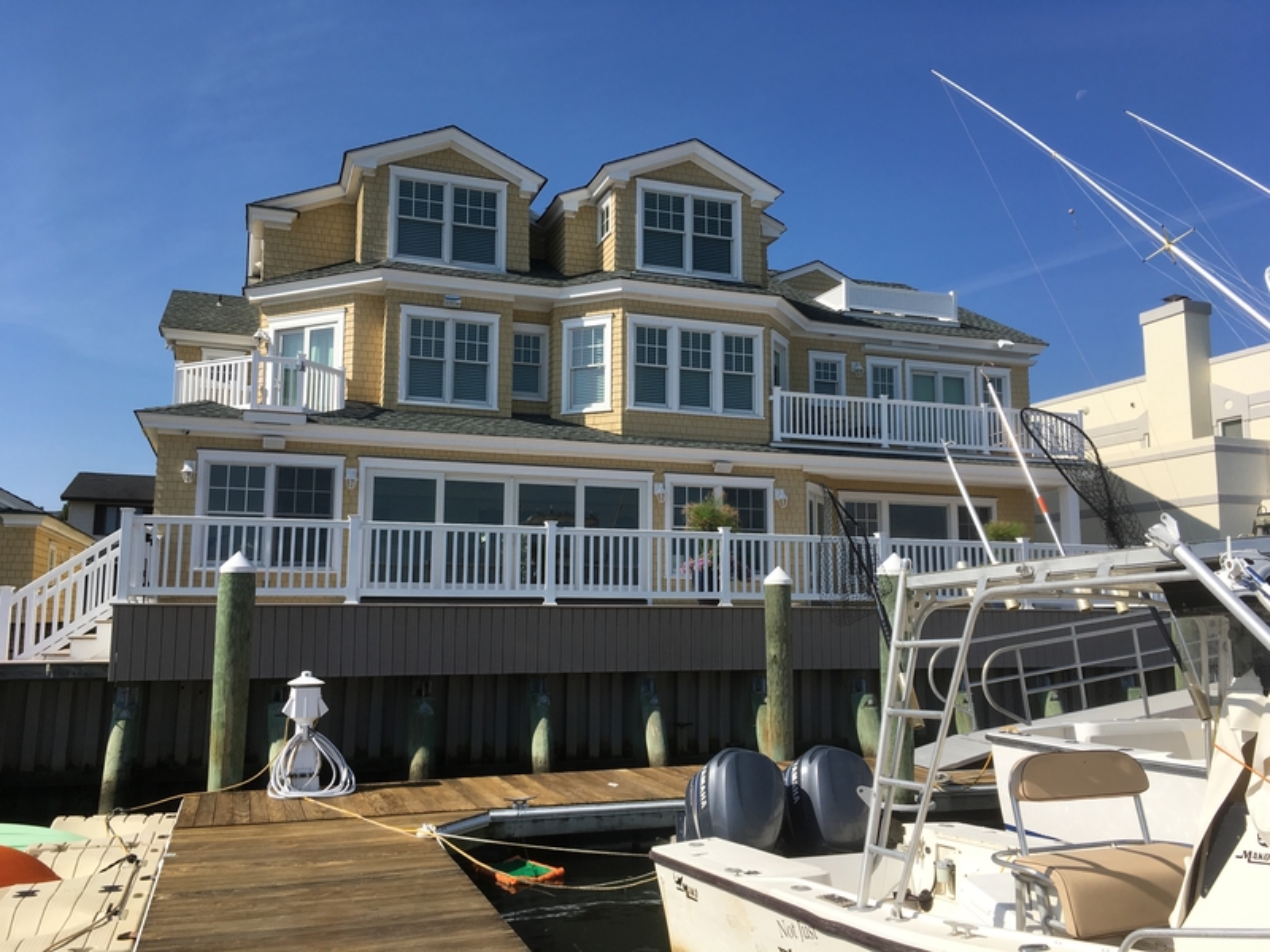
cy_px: 476
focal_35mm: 29
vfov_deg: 48.2
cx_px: 635
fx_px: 1064
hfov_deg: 61.7
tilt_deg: +6.0
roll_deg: -1.2
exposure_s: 1/2262
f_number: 2.2
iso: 25
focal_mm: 4.15
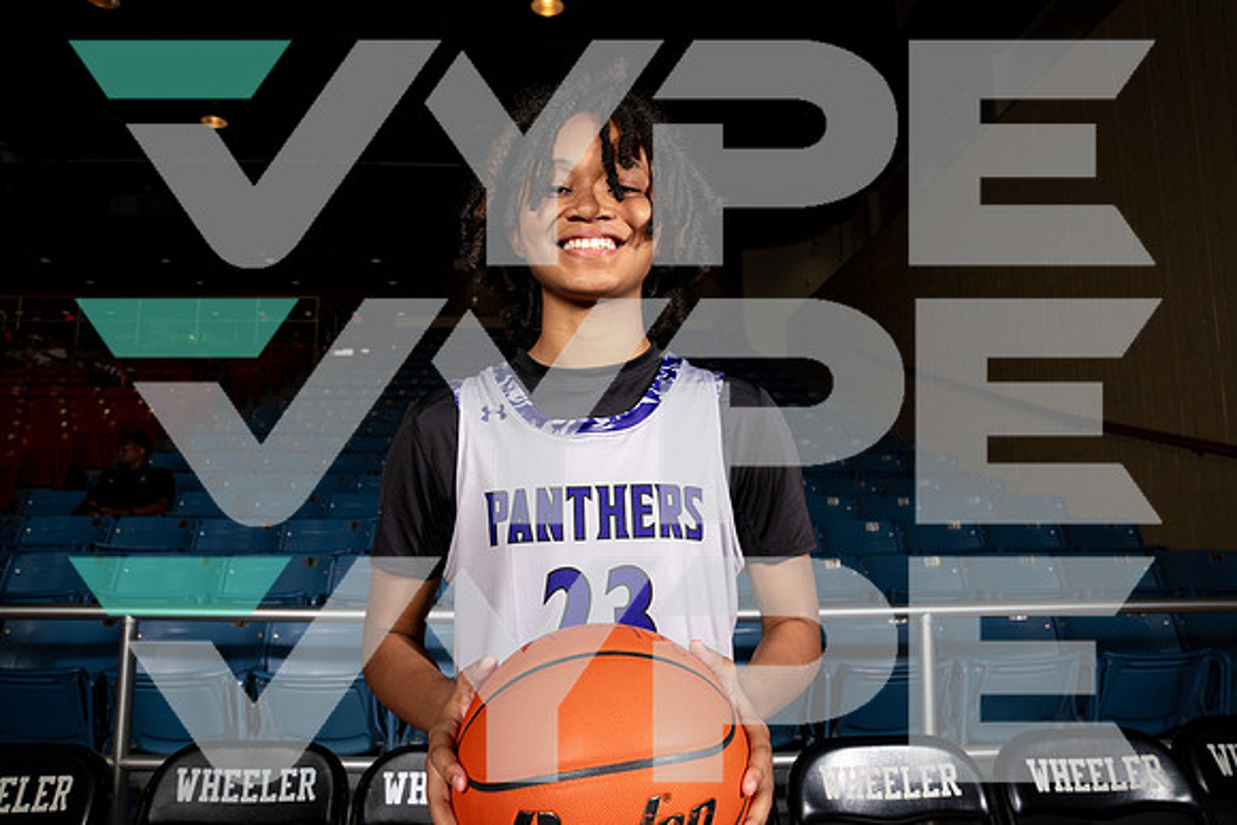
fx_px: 825
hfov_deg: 73.7
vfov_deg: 53.2
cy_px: 412
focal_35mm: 24
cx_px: 618
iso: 250
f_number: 7.1
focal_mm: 24
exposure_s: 1/125
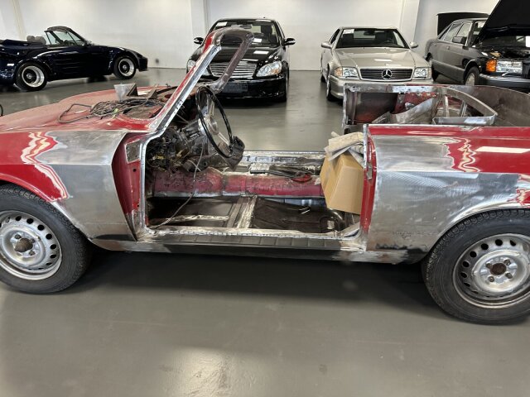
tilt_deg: -19.9
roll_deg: -0.4
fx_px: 367
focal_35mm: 24
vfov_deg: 56.8
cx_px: 265
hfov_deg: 71.6
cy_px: 198
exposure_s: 1/64
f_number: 1.78
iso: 250
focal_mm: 6.86
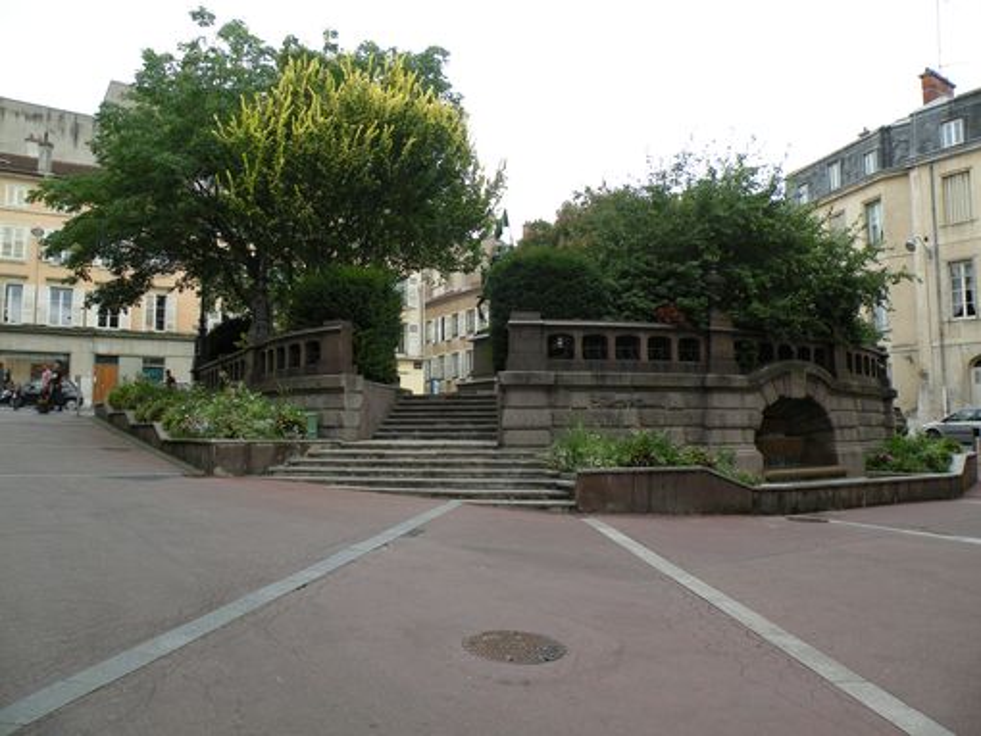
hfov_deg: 65.3
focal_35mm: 27
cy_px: 368
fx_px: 766
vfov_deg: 51.4
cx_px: 490
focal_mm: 4.7
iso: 64
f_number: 3.5
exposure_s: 1/113
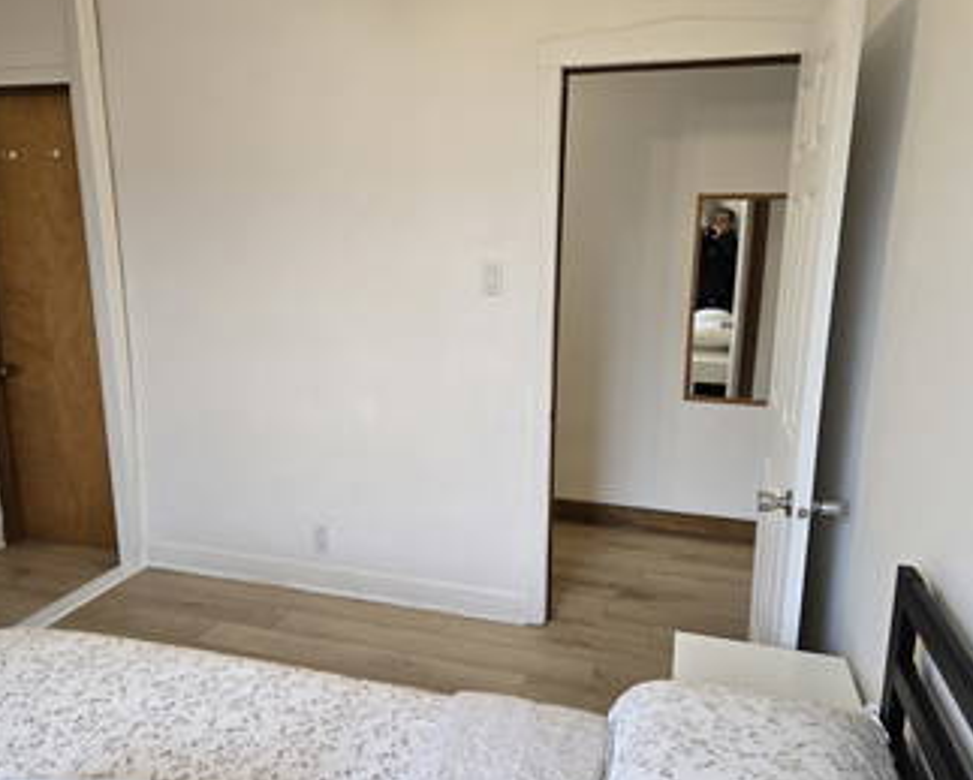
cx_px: 476
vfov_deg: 56.9
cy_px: 382
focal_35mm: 25
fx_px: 721
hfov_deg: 68.0
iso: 160
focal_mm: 5.4
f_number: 1.8
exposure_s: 1/120
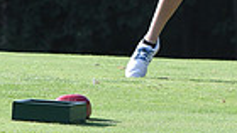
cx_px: 235
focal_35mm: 1164
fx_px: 7321
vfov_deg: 1.0
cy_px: -178
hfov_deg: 1.9
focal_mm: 230
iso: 800
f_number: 10
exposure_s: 1/1250
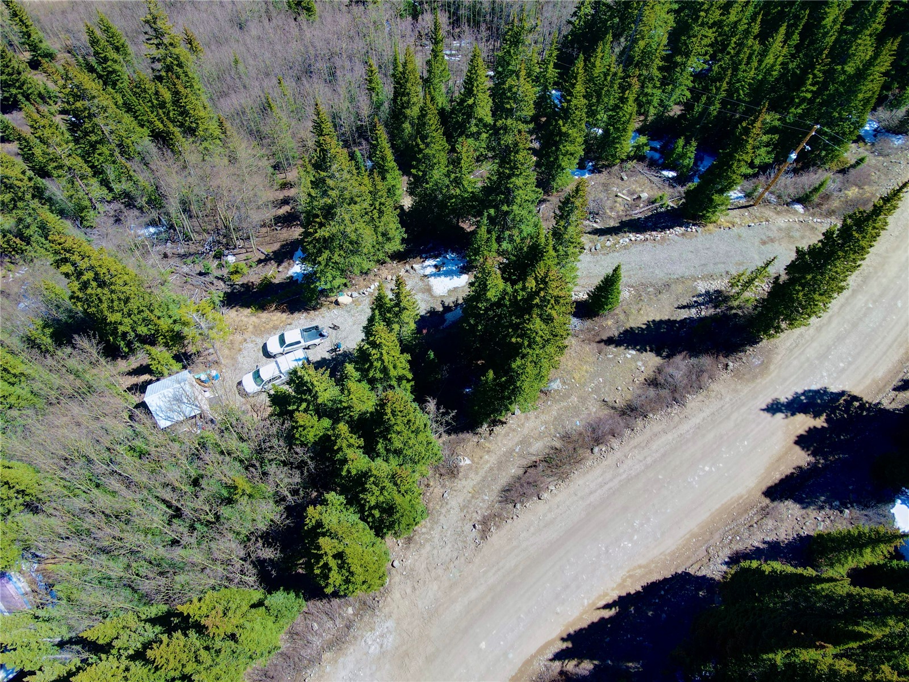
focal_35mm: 24
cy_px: 341
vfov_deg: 56.8
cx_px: 454
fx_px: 630
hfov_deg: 71.6
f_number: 2.8
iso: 100
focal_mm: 4.5
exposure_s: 1/400
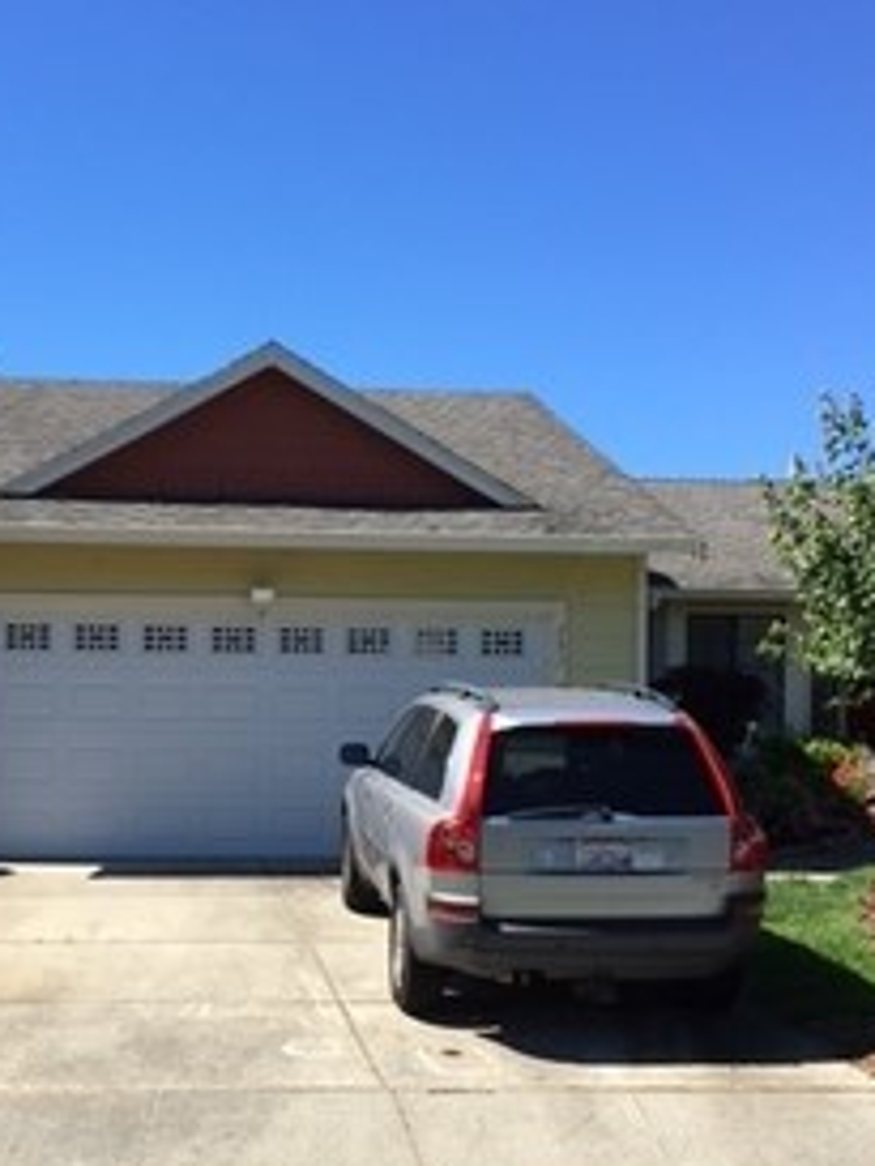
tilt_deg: -0.5
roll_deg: -0.1
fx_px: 1718
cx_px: 265
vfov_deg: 37.2
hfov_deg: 28.3
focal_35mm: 51
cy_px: 747
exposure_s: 1/1099
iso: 25
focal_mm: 4.15
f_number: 2.2
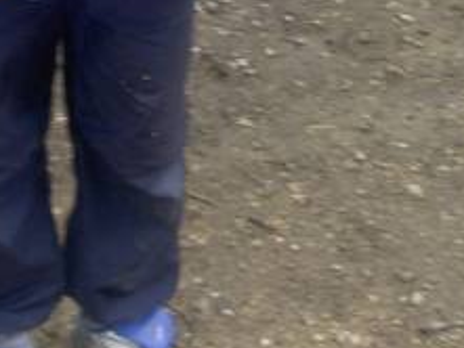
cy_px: -256
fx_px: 1891
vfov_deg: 10.0
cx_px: 143
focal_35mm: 141
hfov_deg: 14.0
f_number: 2.8
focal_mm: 8
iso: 100
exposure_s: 1/40
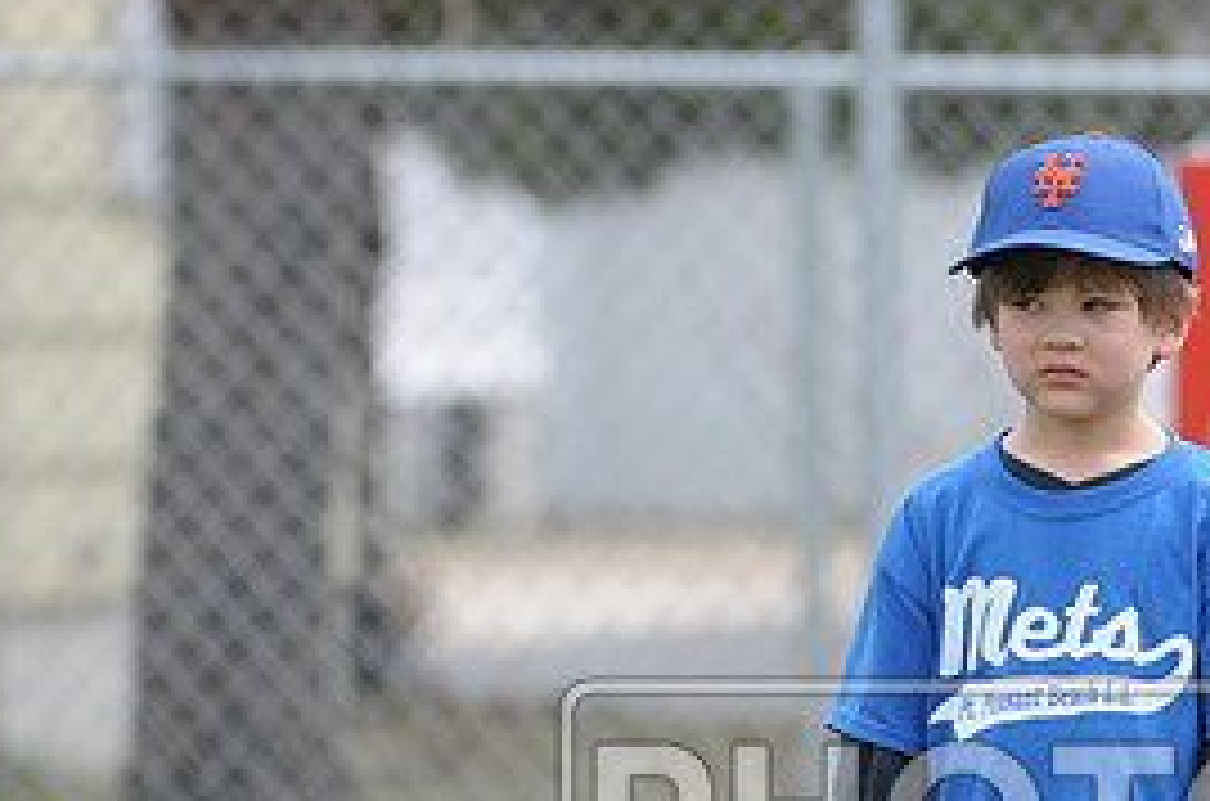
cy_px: 848
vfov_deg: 2.1
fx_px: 21729
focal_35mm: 648
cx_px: 1098
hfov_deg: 3.2
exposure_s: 1/1250
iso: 400
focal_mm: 200
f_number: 4
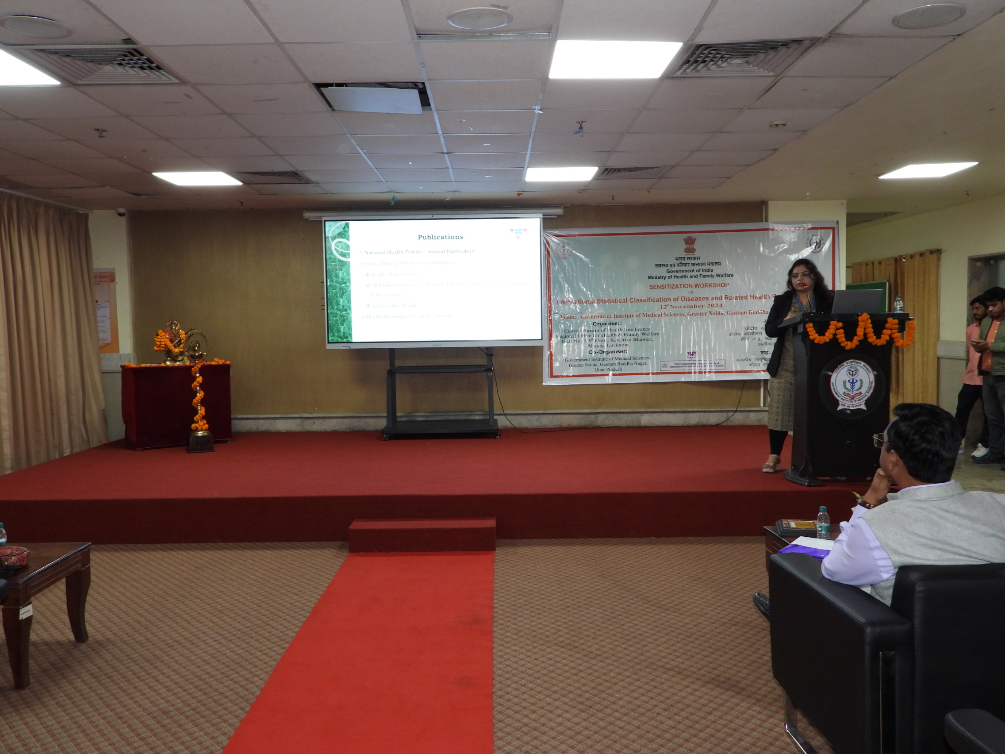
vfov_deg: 49.7
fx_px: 813
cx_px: 502
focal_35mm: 28
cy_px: 377
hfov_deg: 63.4
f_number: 2.8
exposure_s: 1/30
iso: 200
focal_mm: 5
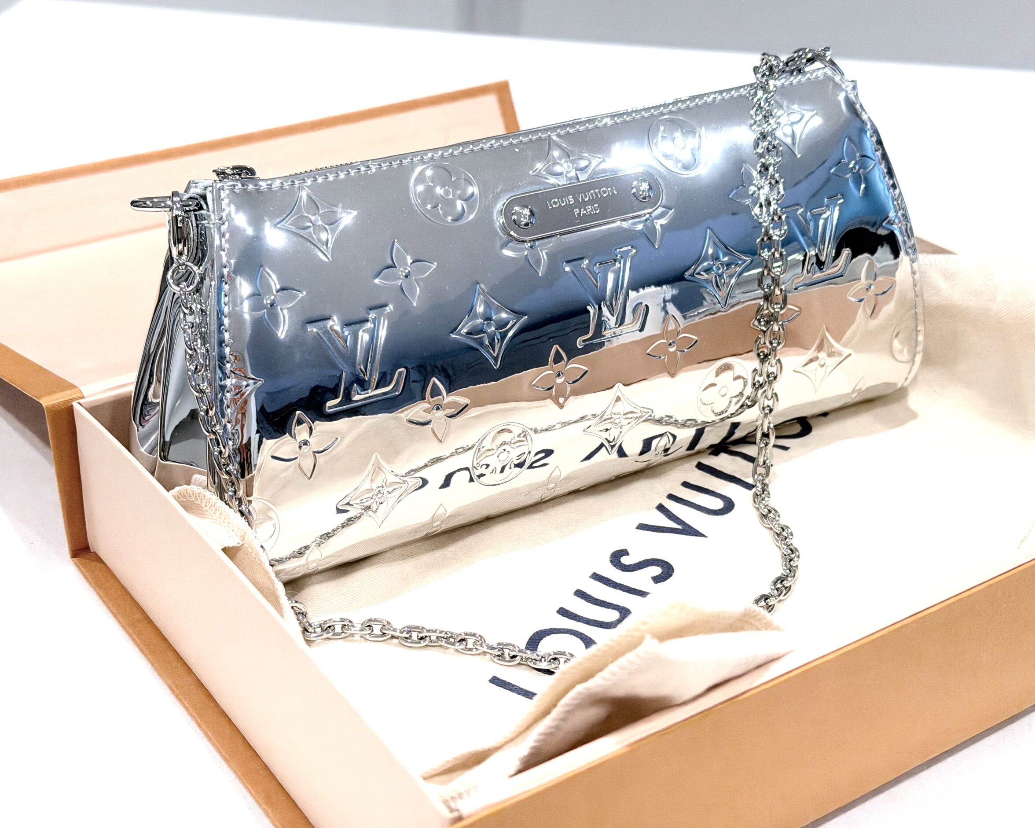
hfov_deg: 36.7
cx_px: 514
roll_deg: -1.8
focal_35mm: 51
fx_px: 1562
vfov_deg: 29.7
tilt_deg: -30.9
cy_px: 412
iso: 125
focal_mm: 6.76
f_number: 1.78
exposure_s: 1/120
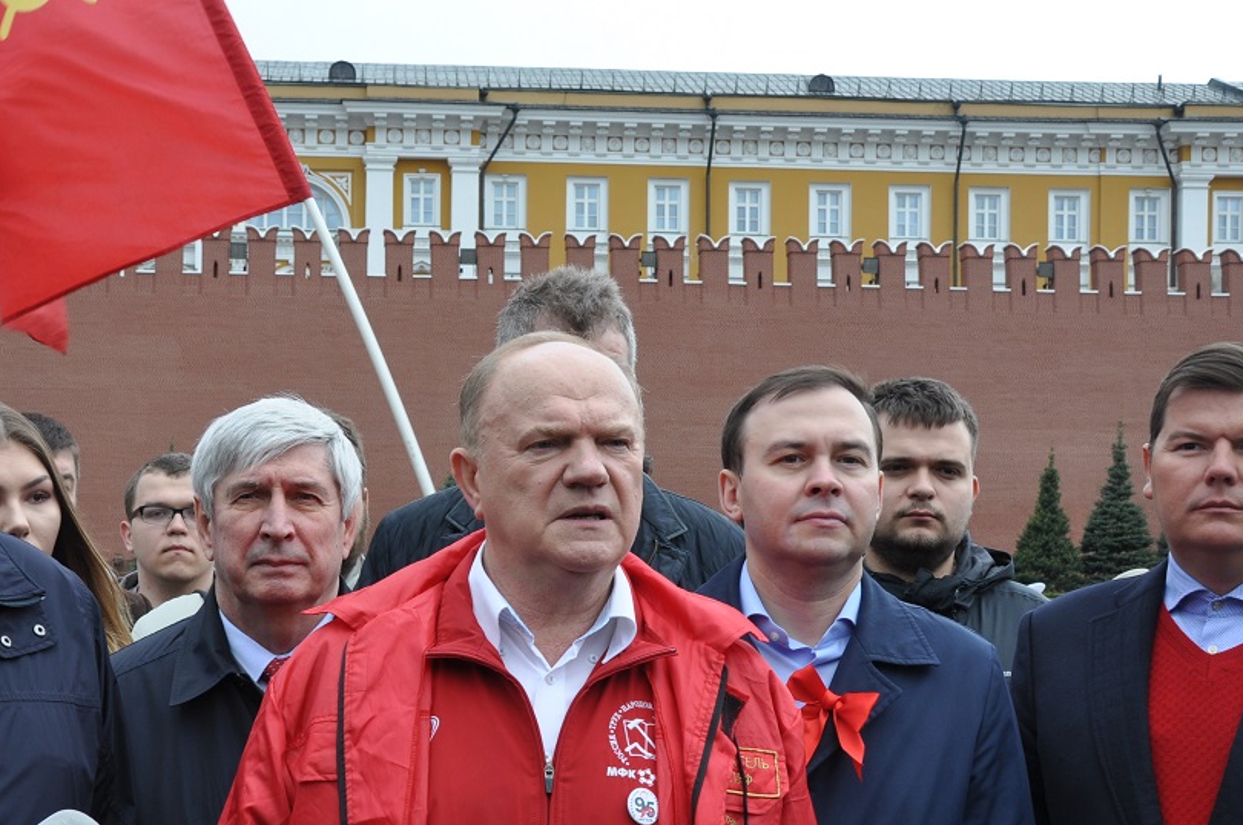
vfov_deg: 21.8
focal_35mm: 62
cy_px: 559
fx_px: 2138
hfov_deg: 32.3
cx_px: 498
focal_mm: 26
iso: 200
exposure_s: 1/80
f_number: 9
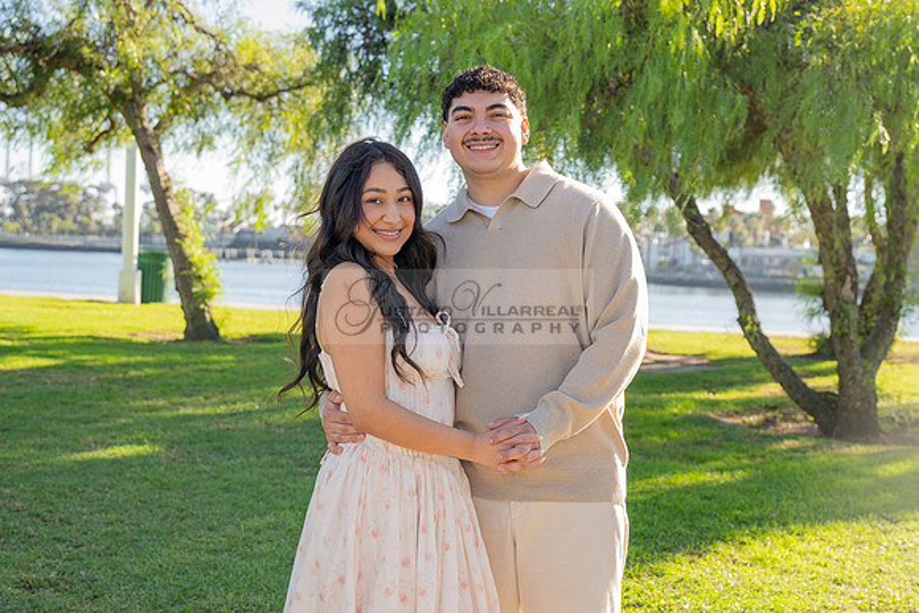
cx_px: 459
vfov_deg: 25.3
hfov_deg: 37.2
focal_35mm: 53
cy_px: 356
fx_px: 1364
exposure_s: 1/200
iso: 100
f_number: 4
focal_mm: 46
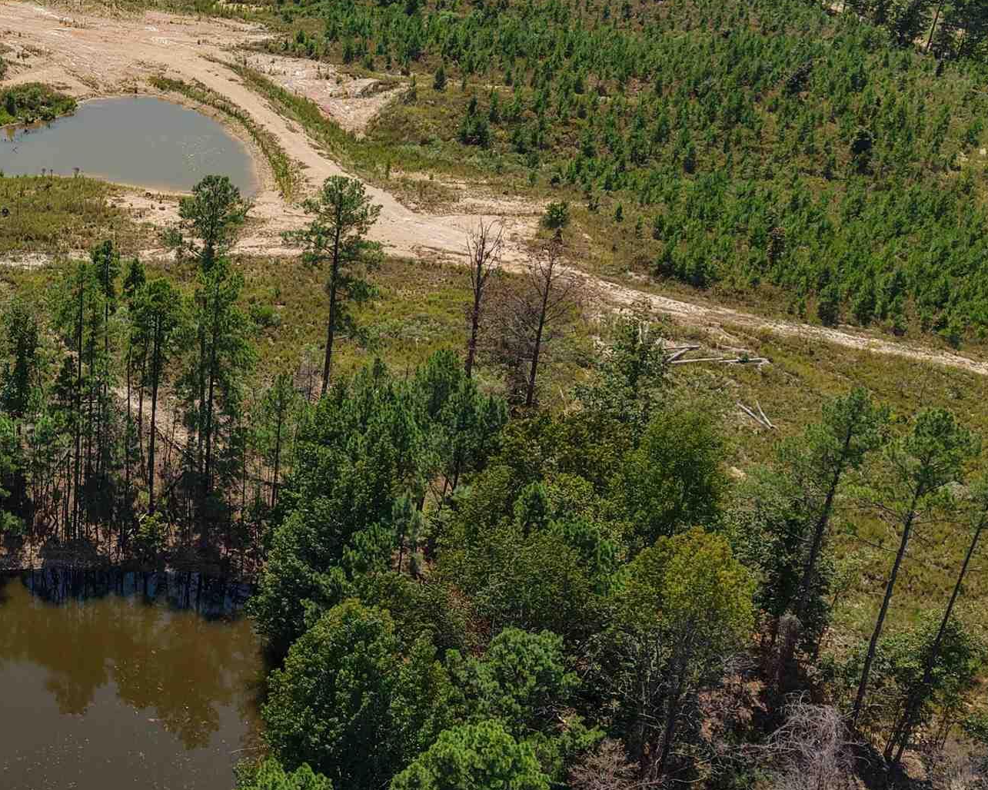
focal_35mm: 56
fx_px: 1637
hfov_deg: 31.7
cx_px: 72
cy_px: 350
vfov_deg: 27.1
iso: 210
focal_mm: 8.67
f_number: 1.8
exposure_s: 1/5000
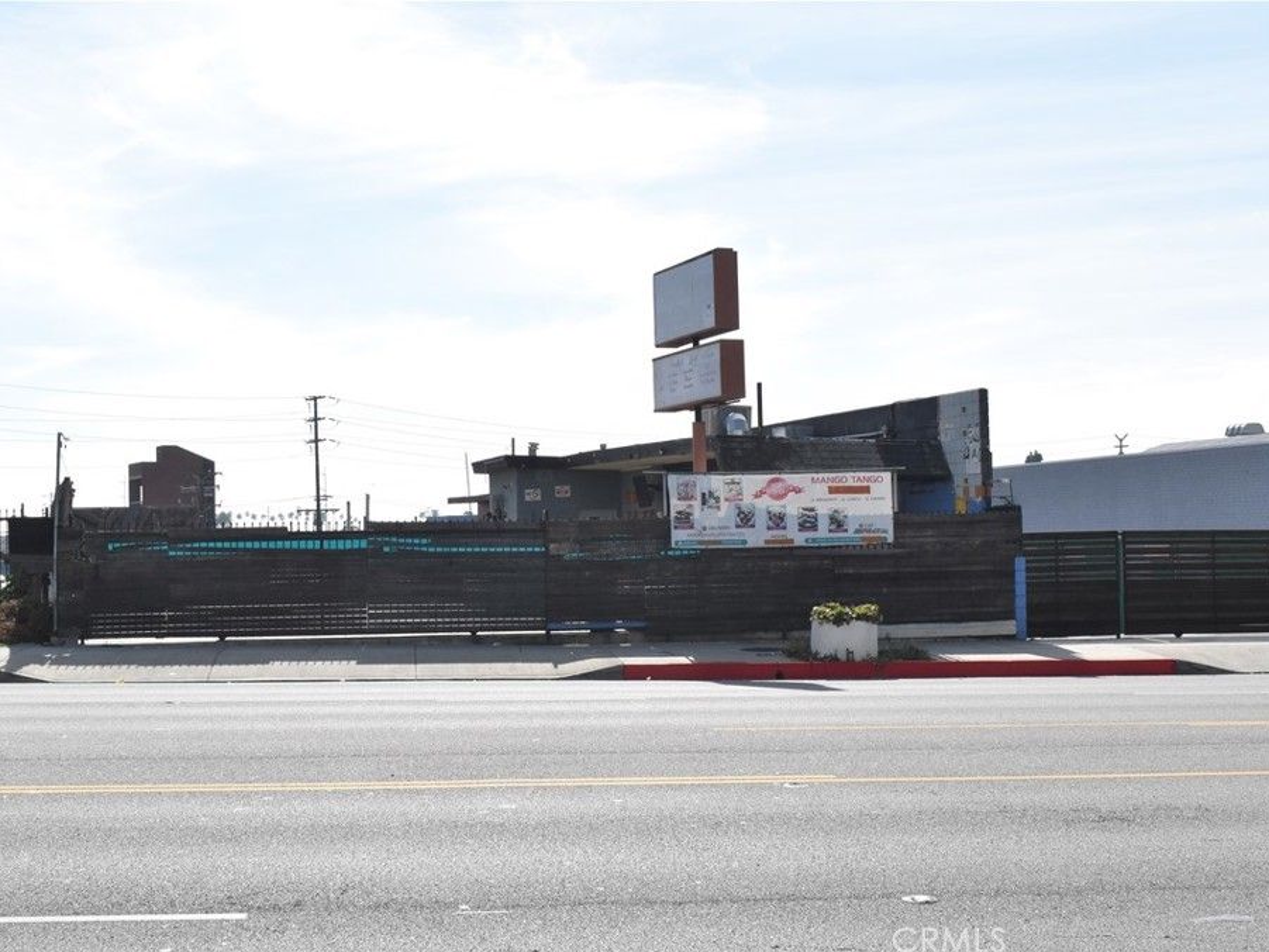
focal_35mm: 48
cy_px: 480
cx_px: 620
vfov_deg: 30.5
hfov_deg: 40.0
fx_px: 1743
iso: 1600
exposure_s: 1/4000
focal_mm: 29
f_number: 10
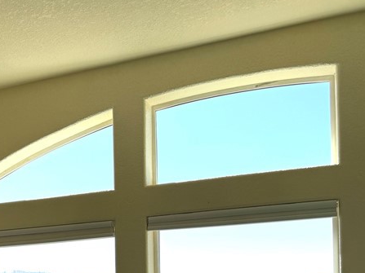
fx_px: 580
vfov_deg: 24.9
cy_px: 293
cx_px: 4
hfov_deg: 32.3
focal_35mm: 55
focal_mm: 6.76
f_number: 1.78
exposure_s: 1/2703
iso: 80
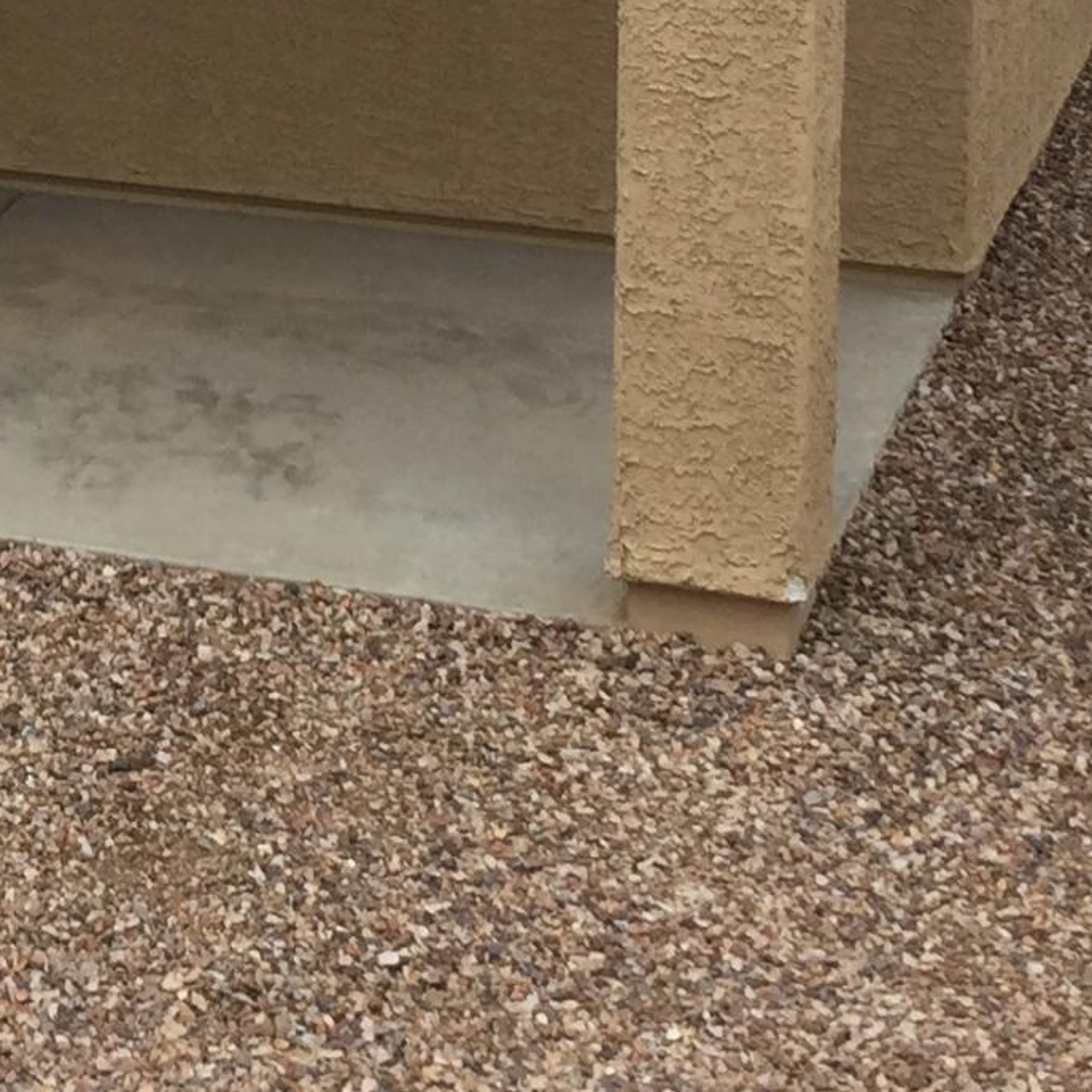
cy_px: -316
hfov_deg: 15.3
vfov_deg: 14.9
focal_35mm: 112
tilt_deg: -10.9
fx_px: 3997
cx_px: 60
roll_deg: -0.5
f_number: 2.2
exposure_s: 1/1799
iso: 32
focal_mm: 4.15
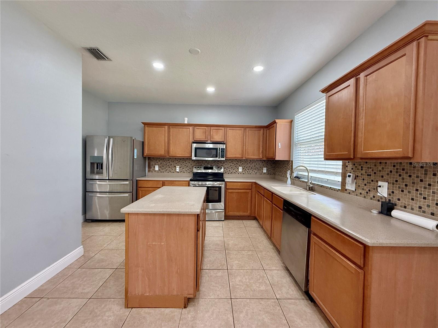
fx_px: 177
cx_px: 219
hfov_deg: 102.1
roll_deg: -0.6
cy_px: 164
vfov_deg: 85.7
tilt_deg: -0.8
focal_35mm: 14
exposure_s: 1/120
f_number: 2.2
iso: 400
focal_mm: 2.22
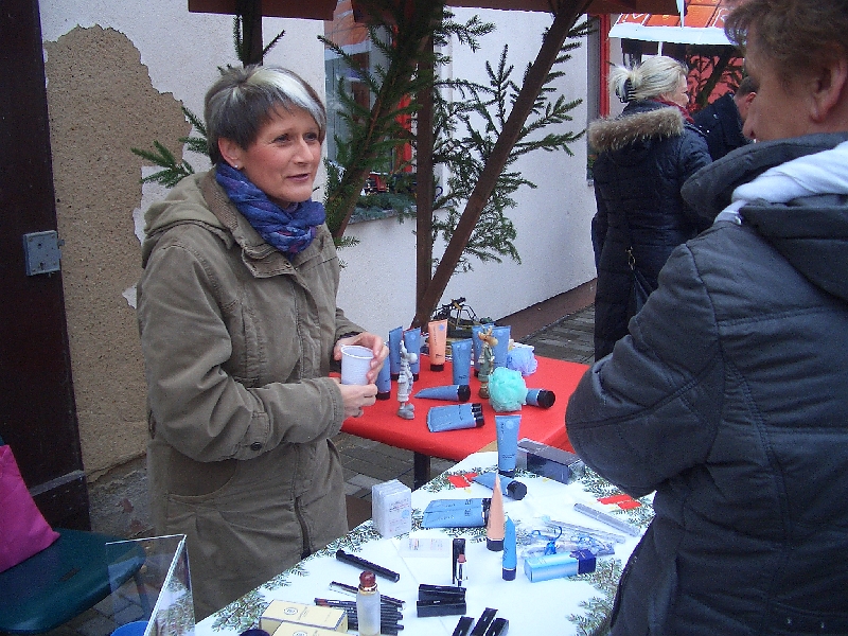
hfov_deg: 52.6
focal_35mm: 35
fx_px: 857
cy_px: 318
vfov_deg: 40.7
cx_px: 424
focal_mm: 5.8
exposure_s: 1/80
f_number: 2.6
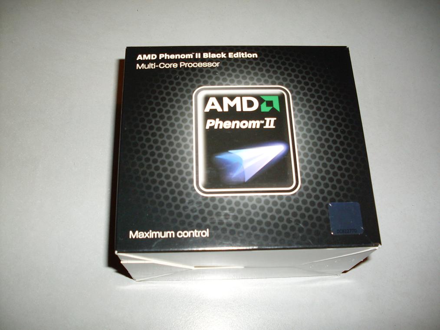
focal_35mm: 38
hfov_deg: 49.0
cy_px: 165
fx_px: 483
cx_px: 220
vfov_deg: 37.7
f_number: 2.8
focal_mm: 6.3
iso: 100
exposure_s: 1/45
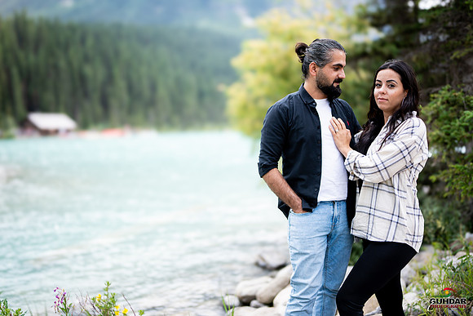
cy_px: 158
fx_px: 460
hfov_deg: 54.4
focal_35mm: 35
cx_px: 236
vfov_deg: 37.9
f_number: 1.2
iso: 200
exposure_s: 1/6400
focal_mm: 35
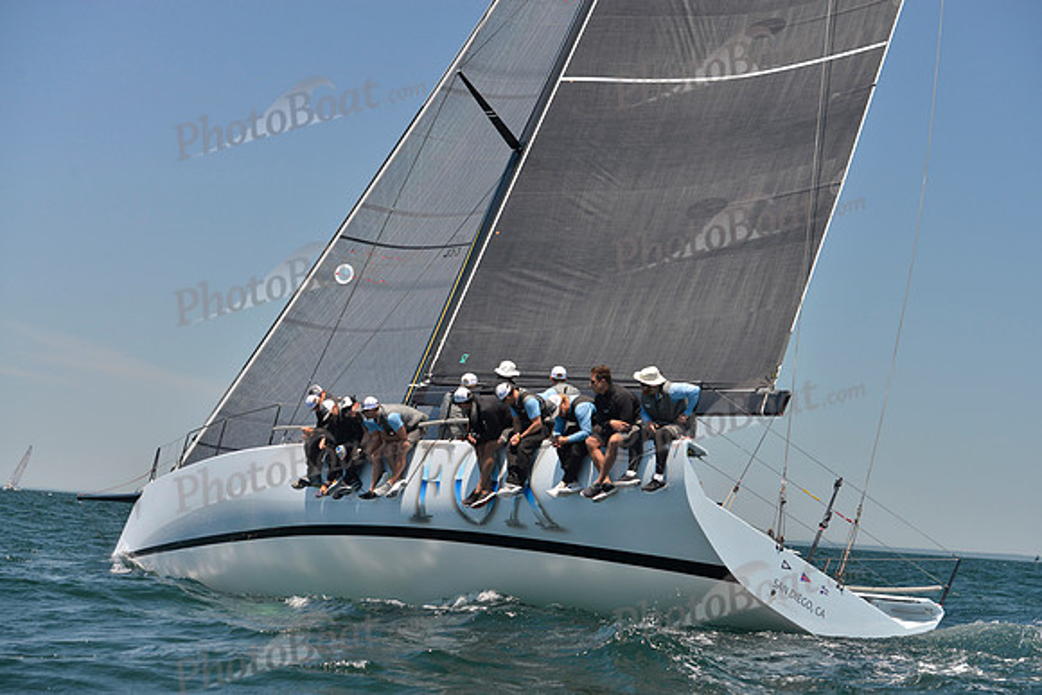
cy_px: 348
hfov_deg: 28.8
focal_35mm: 70
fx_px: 2026
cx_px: 521
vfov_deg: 19.5
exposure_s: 1/800
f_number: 6.3
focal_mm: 70
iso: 400
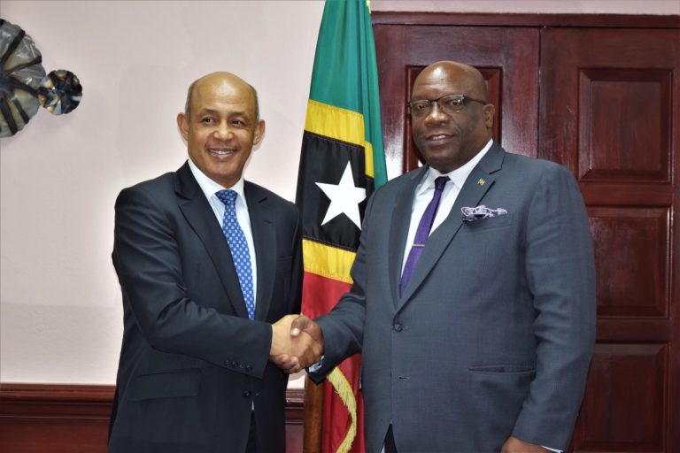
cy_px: 226
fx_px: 1473
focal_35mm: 78
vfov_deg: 17.5
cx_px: 340
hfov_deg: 26.0
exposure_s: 1/60
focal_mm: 52
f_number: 5.6
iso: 1400
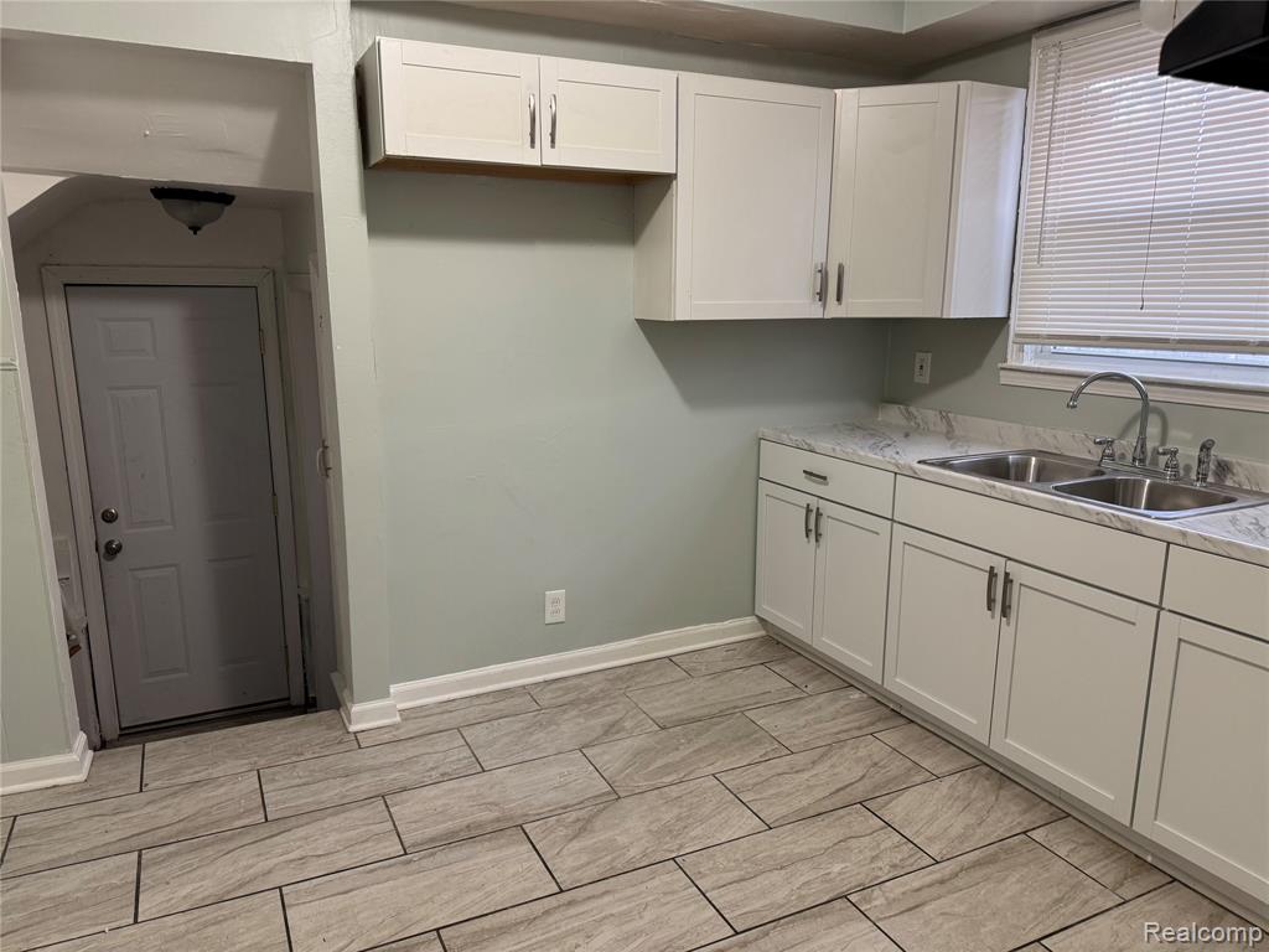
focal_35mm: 24
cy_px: 476
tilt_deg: -12.5
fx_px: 880
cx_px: 634
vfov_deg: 56.8
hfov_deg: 71.6
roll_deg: -1.0
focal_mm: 6.76
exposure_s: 1/60
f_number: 1.78
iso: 160
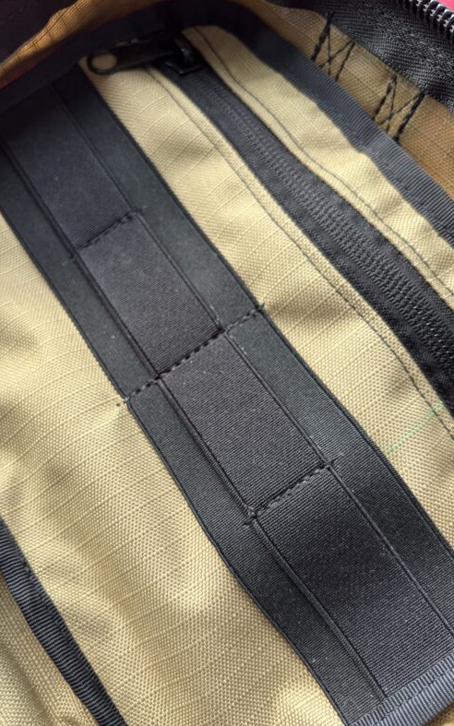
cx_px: 212
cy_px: 367
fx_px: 554
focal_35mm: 28
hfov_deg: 44.5
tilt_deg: -75.8
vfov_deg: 66.5
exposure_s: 1/206
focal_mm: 5.96
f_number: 1.6
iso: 40
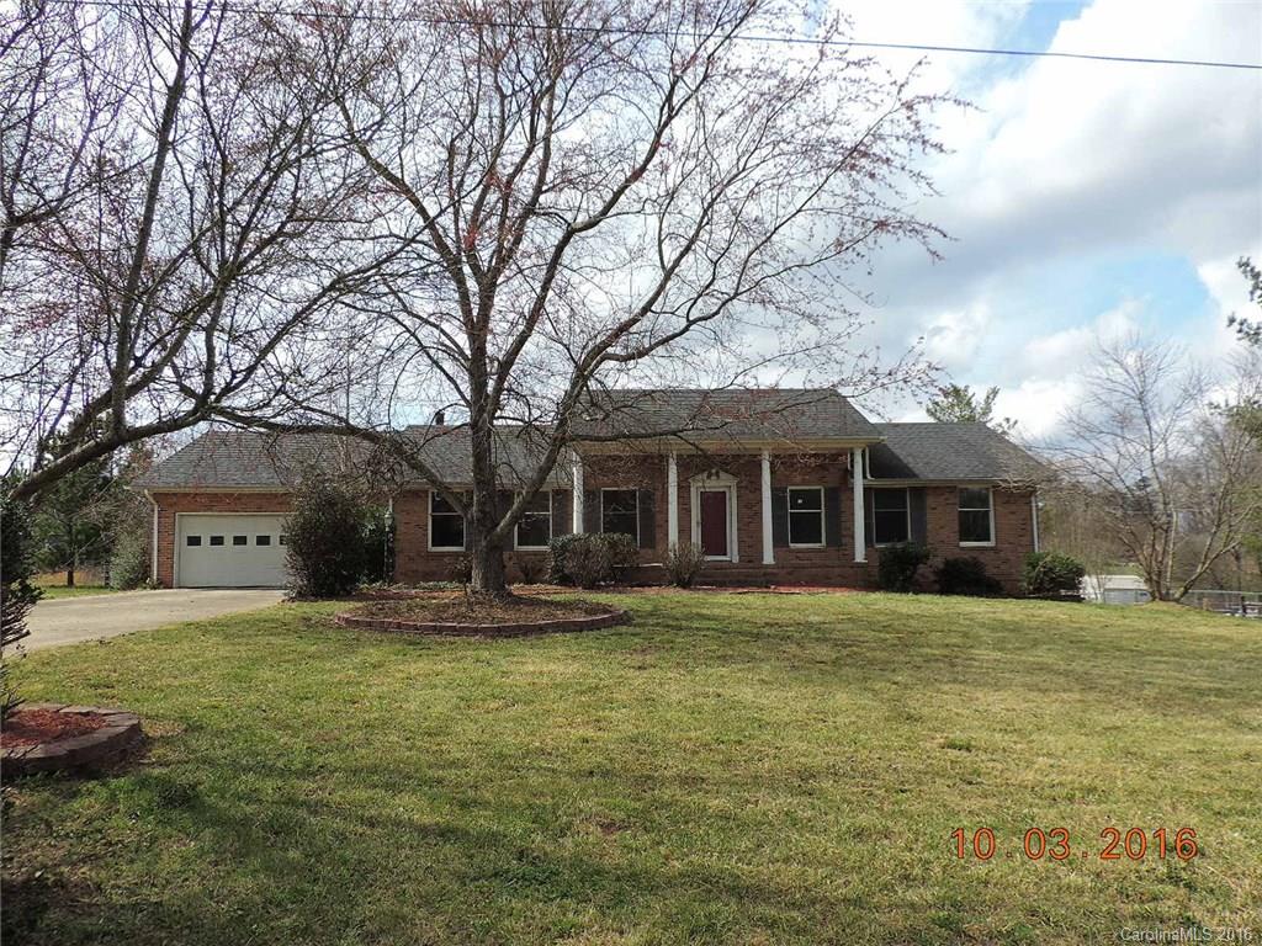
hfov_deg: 71.6
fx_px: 875
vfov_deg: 56.8
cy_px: 473
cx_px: 631
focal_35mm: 24
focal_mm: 4.3
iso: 80
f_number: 3
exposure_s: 1/800
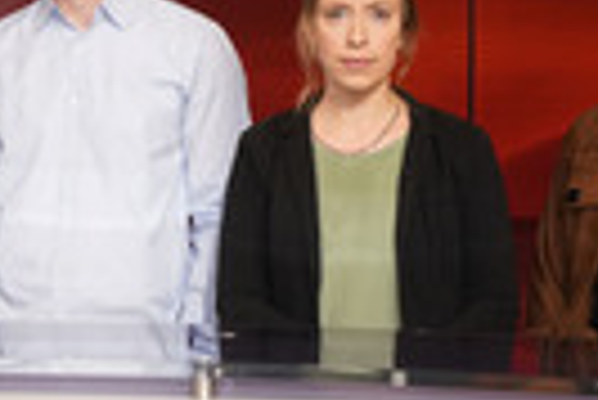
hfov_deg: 16.1
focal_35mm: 122
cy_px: 130
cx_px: -115
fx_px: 2029
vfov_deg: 11.3
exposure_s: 1/160
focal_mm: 36
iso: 2000
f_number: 5.6
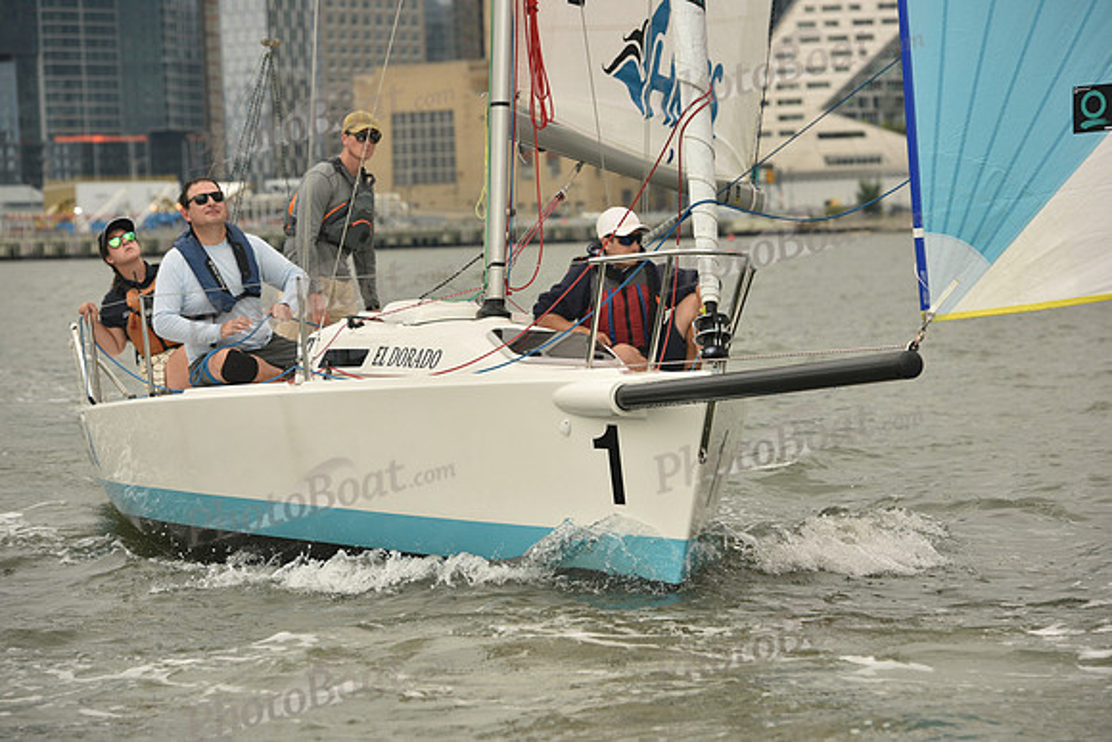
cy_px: 371
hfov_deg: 14.2
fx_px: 4480
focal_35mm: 145
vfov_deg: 9.5
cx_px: 556
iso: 320
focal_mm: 145
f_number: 6.3
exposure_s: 1/1250
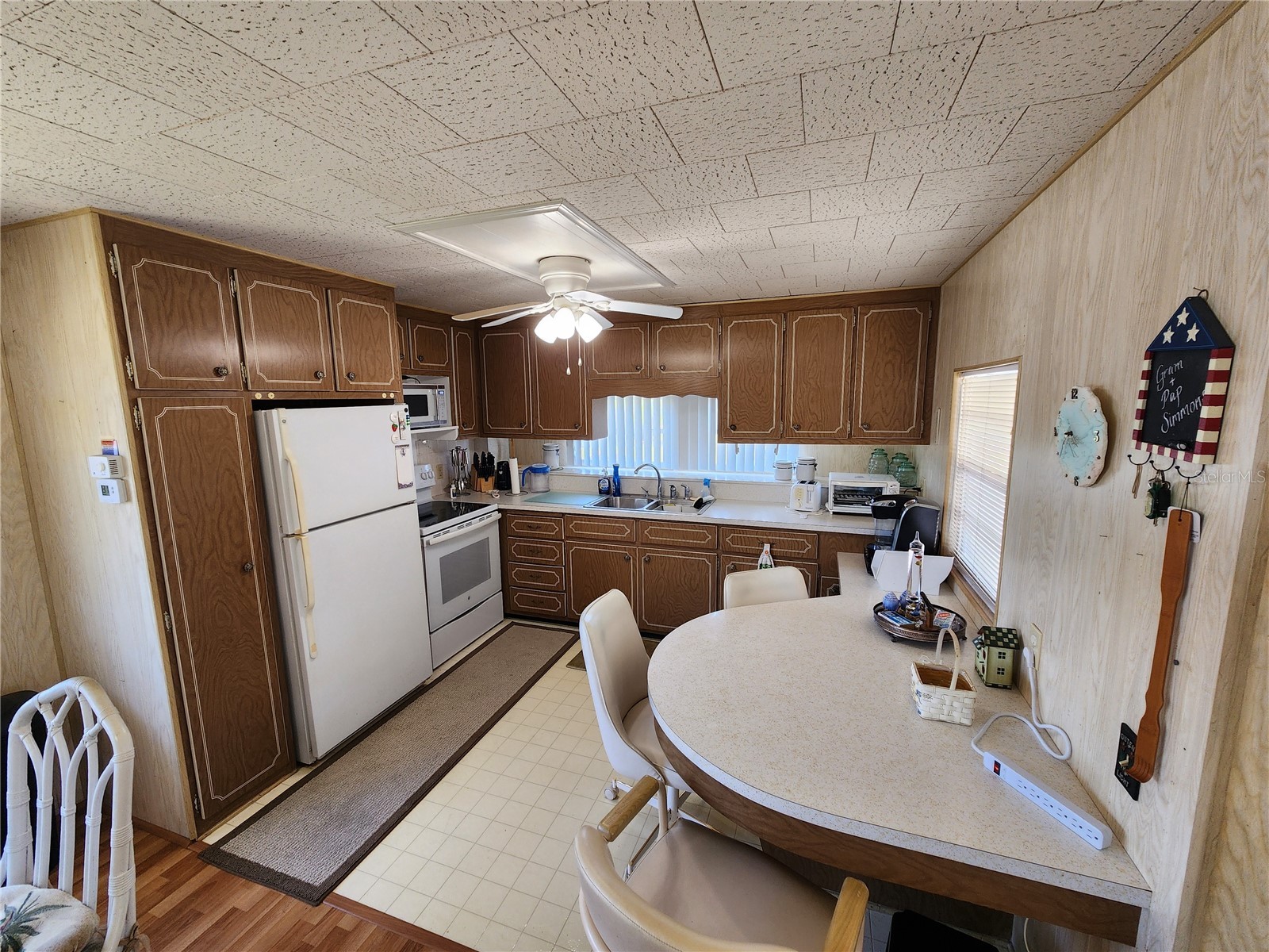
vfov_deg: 89.9
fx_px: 477
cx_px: 634
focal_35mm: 13
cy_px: 476
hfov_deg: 106.2
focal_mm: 2.2
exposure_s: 1/60
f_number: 2.2
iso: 125
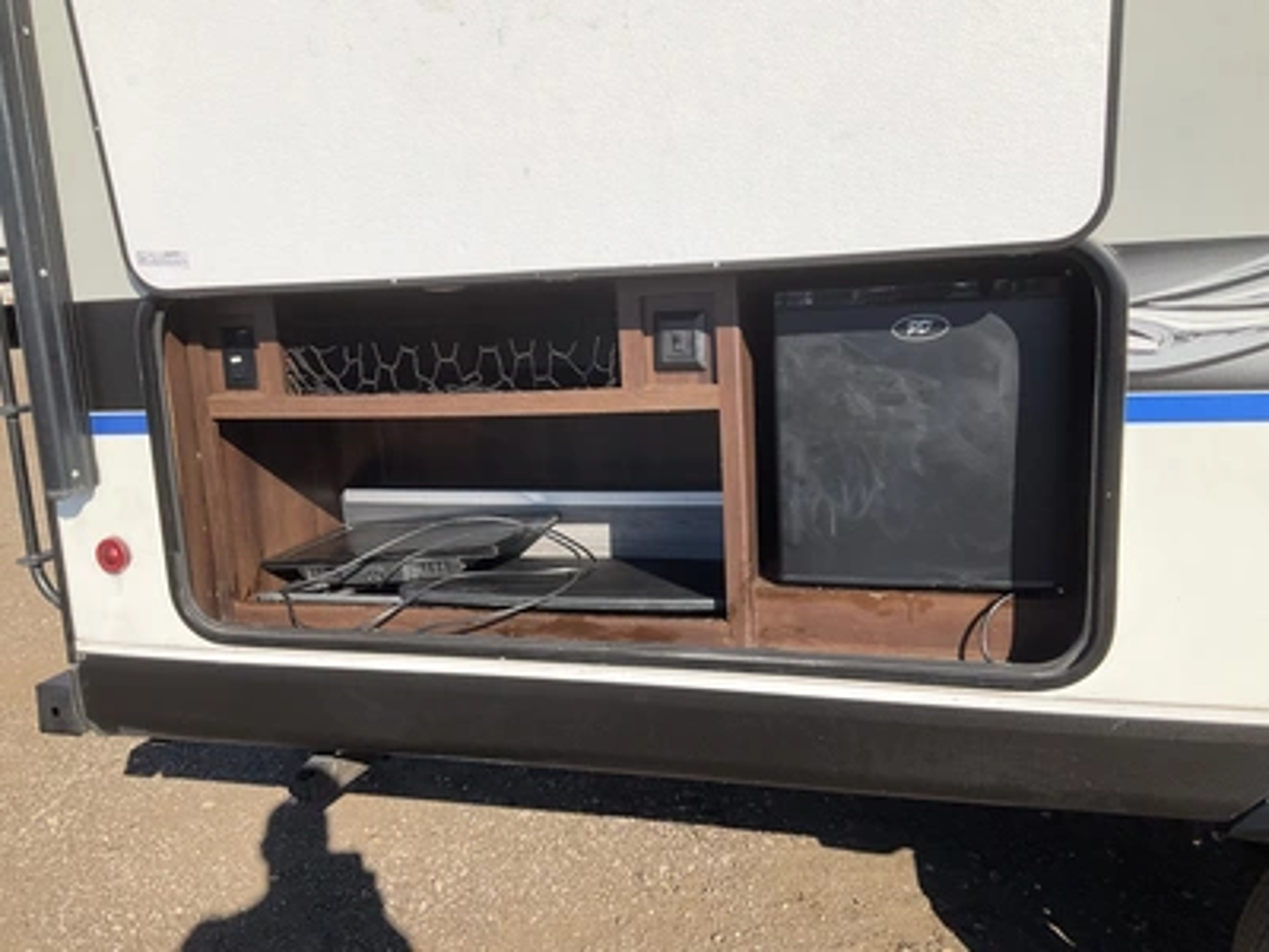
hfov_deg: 61.7
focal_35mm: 29
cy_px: 476
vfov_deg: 48.2
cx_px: 634
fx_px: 1063
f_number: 1.8
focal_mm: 3
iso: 25
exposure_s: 1/2427
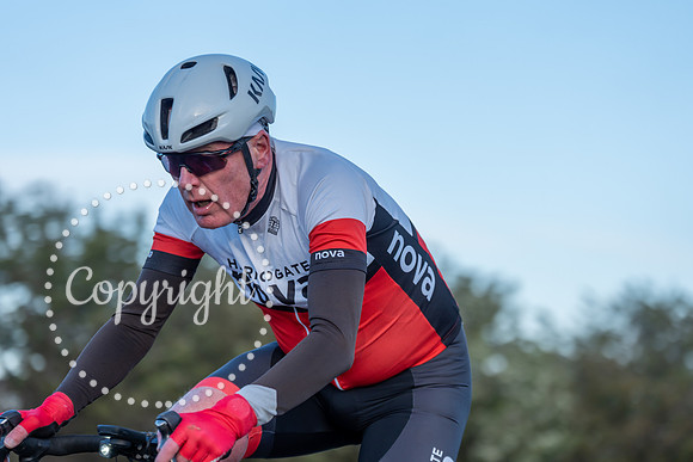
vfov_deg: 10.8
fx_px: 2445
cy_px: 231
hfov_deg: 16.1
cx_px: 346
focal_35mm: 127
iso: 125
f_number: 3.2
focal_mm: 127
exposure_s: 1/640
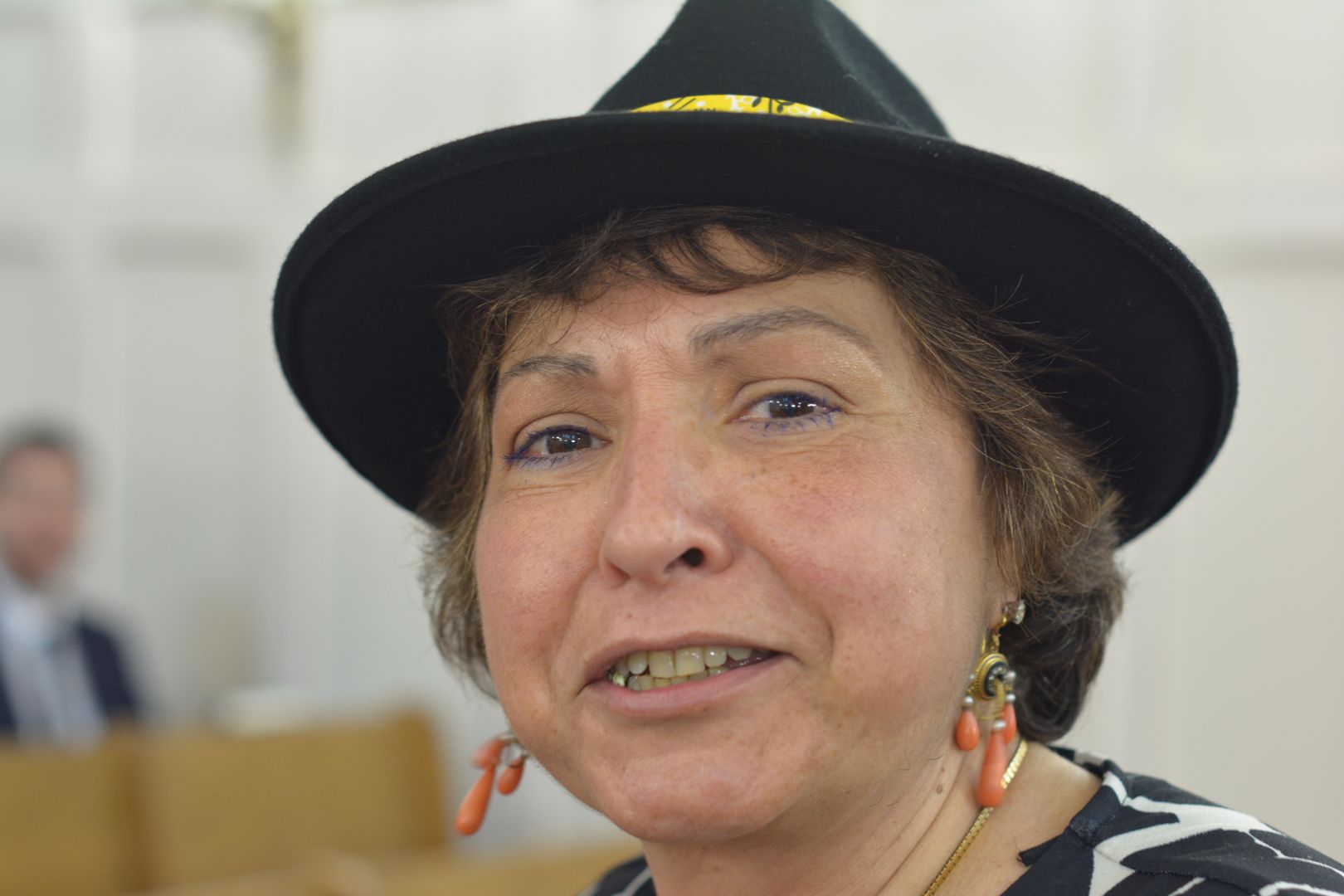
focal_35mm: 75
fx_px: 2800
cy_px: 448
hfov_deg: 27.0
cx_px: 672
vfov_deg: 18.2
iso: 800
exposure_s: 1/40
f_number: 3.2
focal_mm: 50
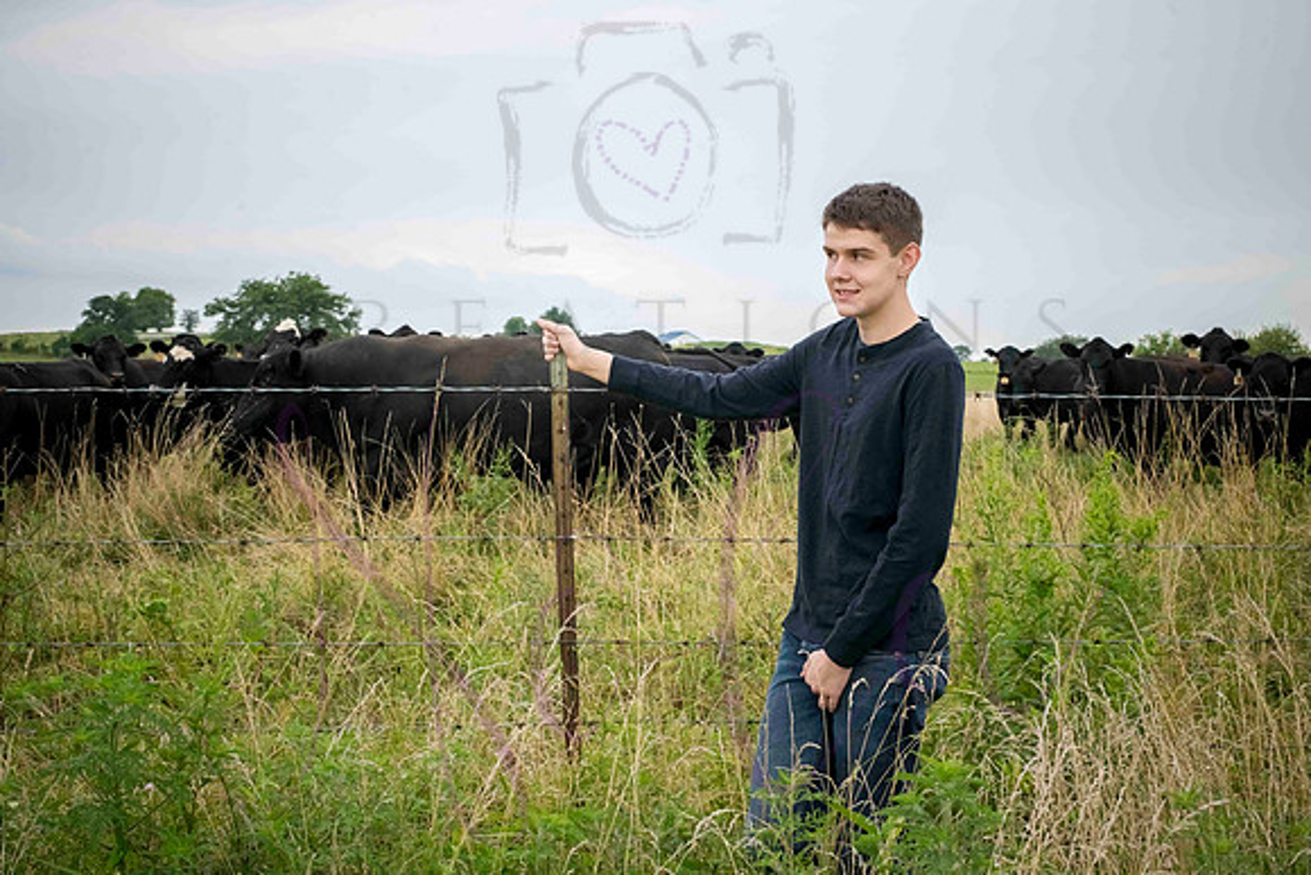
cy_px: 438
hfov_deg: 39.6
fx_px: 1821
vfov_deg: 27.0
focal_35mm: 50
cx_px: 656
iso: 640
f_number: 11
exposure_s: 1/320
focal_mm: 50
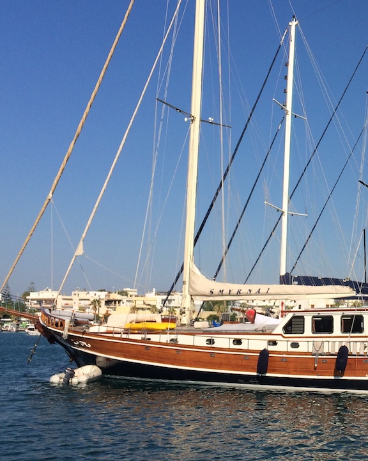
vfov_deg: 34.1
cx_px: 344
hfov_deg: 26.5
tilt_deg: +7.5
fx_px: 749
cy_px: 201
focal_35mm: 55
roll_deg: +0.2
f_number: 2.2
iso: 32
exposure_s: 1/3165
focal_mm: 4.15
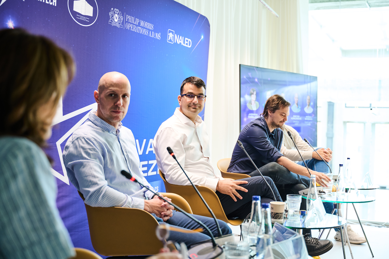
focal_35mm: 46
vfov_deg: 29.2
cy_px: 130
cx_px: 194
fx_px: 497
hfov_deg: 42.7
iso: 1000
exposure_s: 1/125
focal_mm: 46
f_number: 2.8
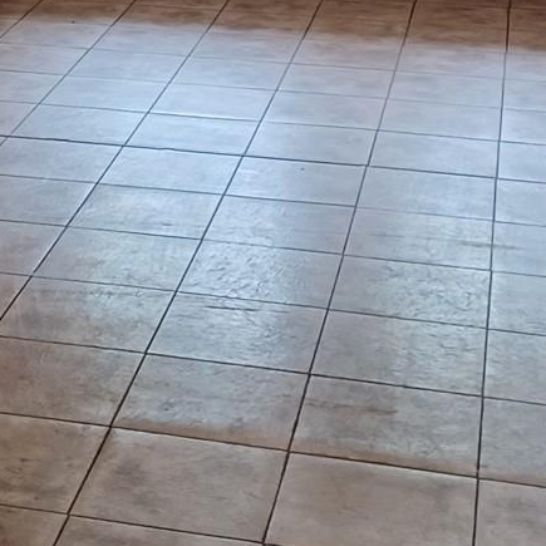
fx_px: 1856
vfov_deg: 16.2
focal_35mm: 104
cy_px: -85
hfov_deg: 16.5
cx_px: 54
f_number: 1.8
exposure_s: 1/30
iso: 250
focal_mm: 4.6
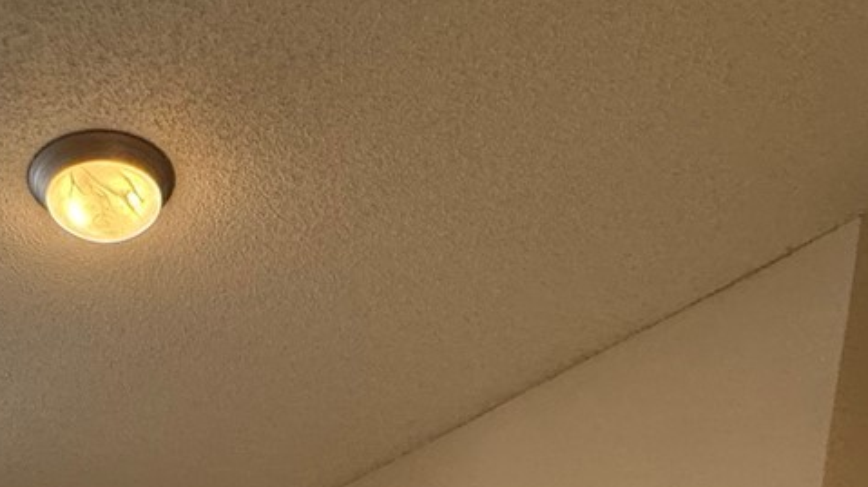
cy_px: 963
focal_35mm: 51
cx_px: 323
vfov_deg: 17.3
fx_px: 1173
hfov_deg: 40.3
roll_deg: -4.3
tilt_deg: -10.5
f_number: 2.2
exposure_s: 1/120
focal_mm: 2.22
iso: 250
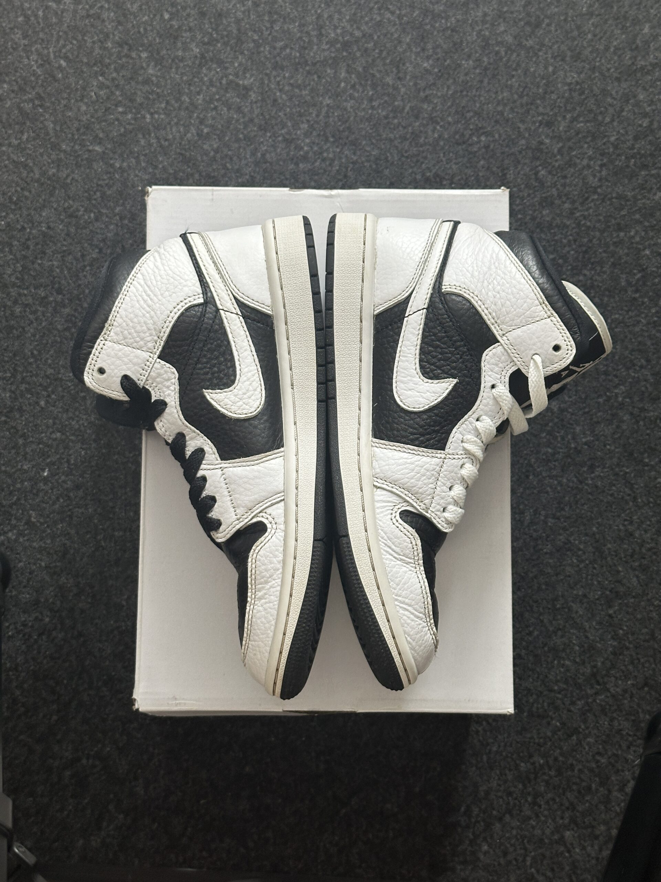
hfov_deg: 30.3
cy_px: 441
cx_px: 330
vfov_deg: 39.7
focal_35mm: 48
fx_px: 1222
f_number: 1.78
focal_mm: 6.86
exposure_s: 1/33
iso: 200
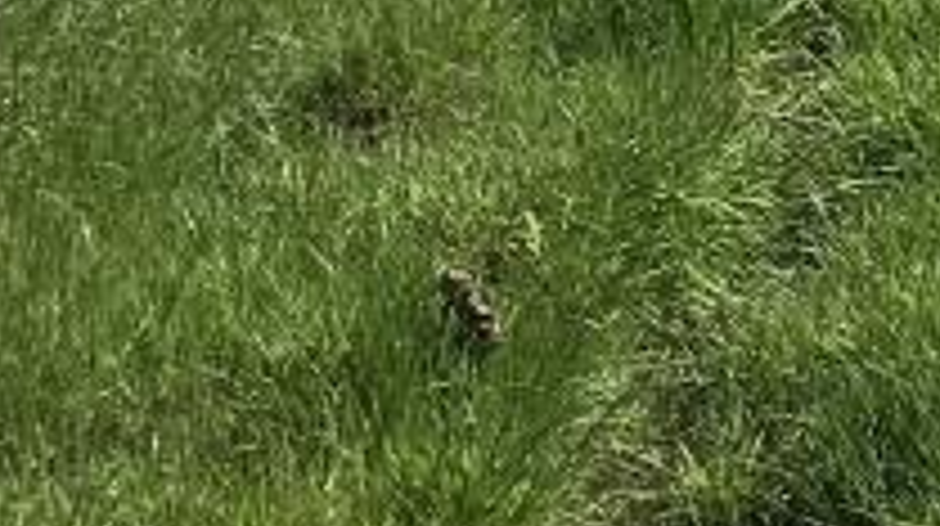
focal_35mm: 155
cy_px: -18
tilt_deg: -8.9
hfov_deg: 12.1
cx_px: 1961
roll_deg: -0.7
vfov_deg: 7.8
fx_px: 3859
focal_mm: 4.15
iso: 25
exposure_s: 1/1637
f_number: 2.2
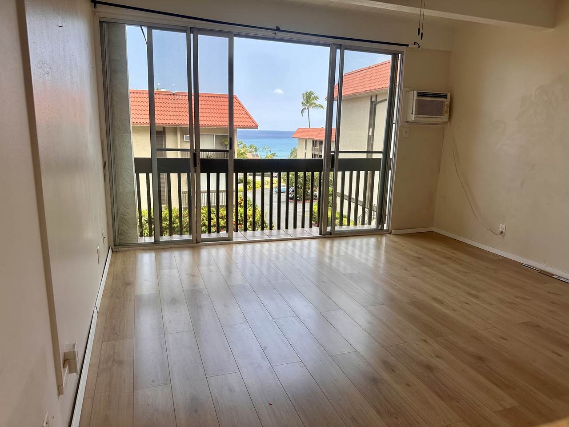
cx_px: 284
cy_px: 214
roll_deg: -1.2
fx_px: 394
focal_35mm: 24
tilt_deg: -10.1
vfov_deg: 56.8
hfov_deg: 71.6
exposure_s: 1/935
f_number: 1.78
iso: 80
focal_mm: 6.86
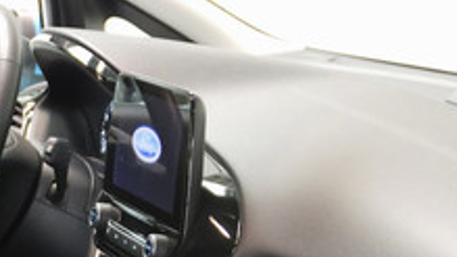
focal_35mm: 121
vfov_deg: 9.6
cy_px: 451
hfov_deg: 17.7
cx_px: 136
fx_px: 1466
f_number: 2.4
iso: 2000
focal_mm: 17
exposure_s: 1/60
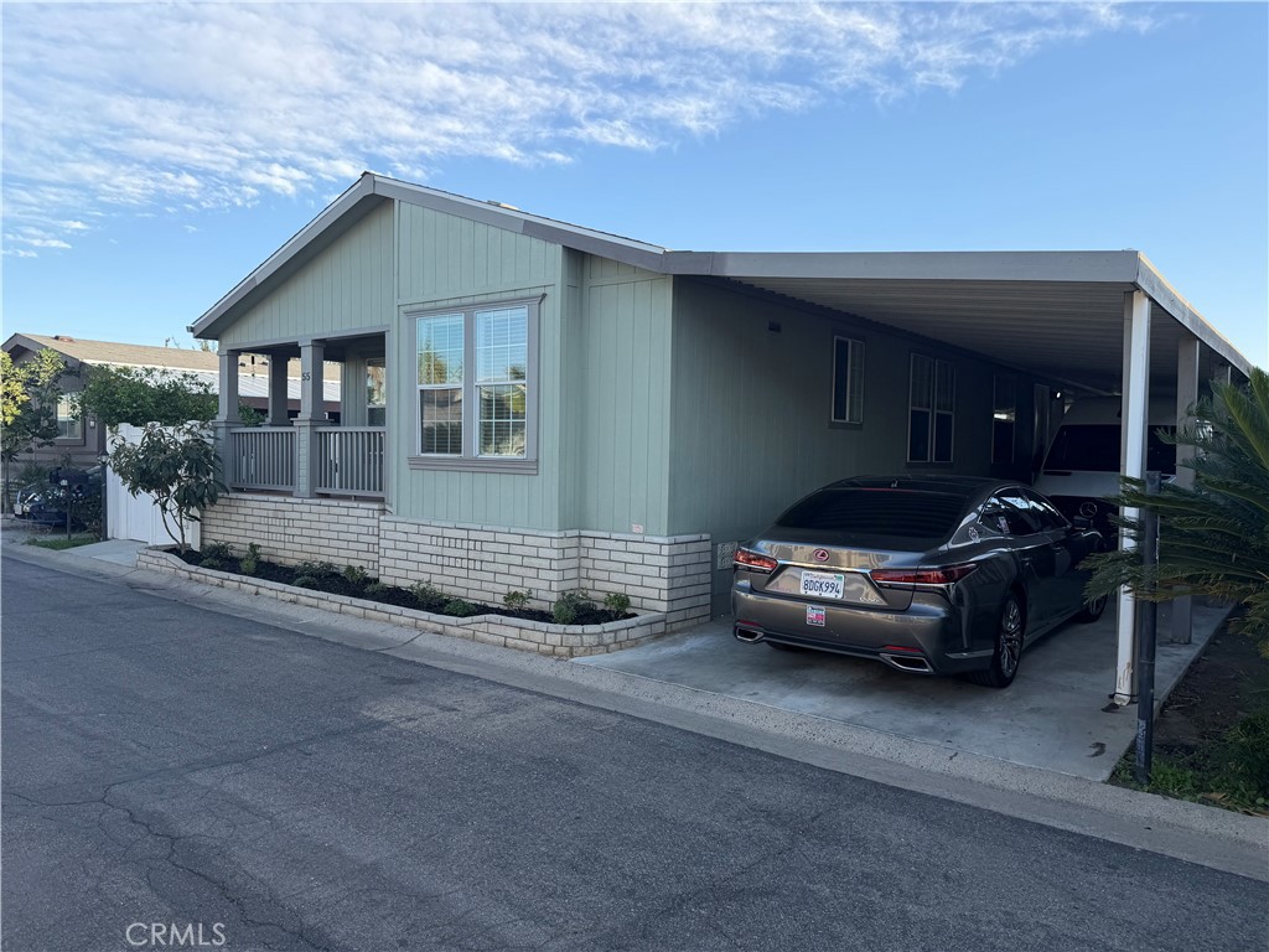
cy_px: 476
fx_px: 880
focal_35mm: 24
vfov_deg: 56.8
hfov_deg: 71.6
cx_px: 634
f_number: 1.78
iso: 80
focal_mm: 6.76
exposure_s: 1/1553
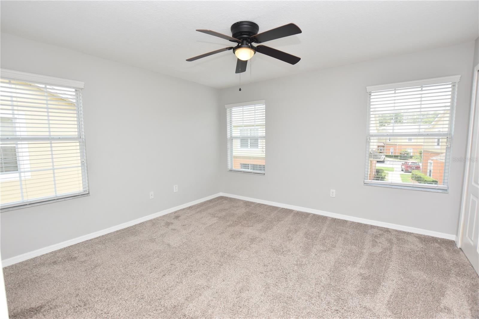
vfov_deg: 77.3
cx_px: 240
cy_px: 160
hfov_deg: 100.4
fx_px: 200
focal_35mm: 15
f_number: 5.6
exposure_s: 1/125
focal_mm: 10
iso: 200
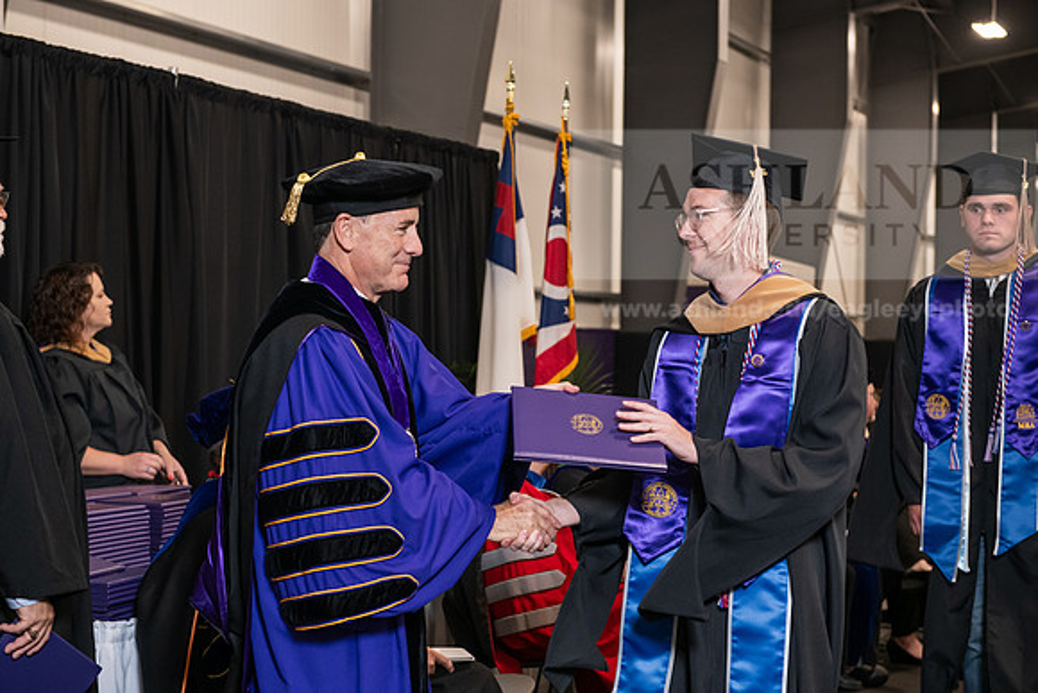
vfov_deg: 21.9
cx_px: 519
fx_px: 1788
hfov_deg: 32.4
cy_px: 346
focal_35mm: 62
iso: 2000
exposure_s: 1/125
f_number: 5
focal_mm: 62
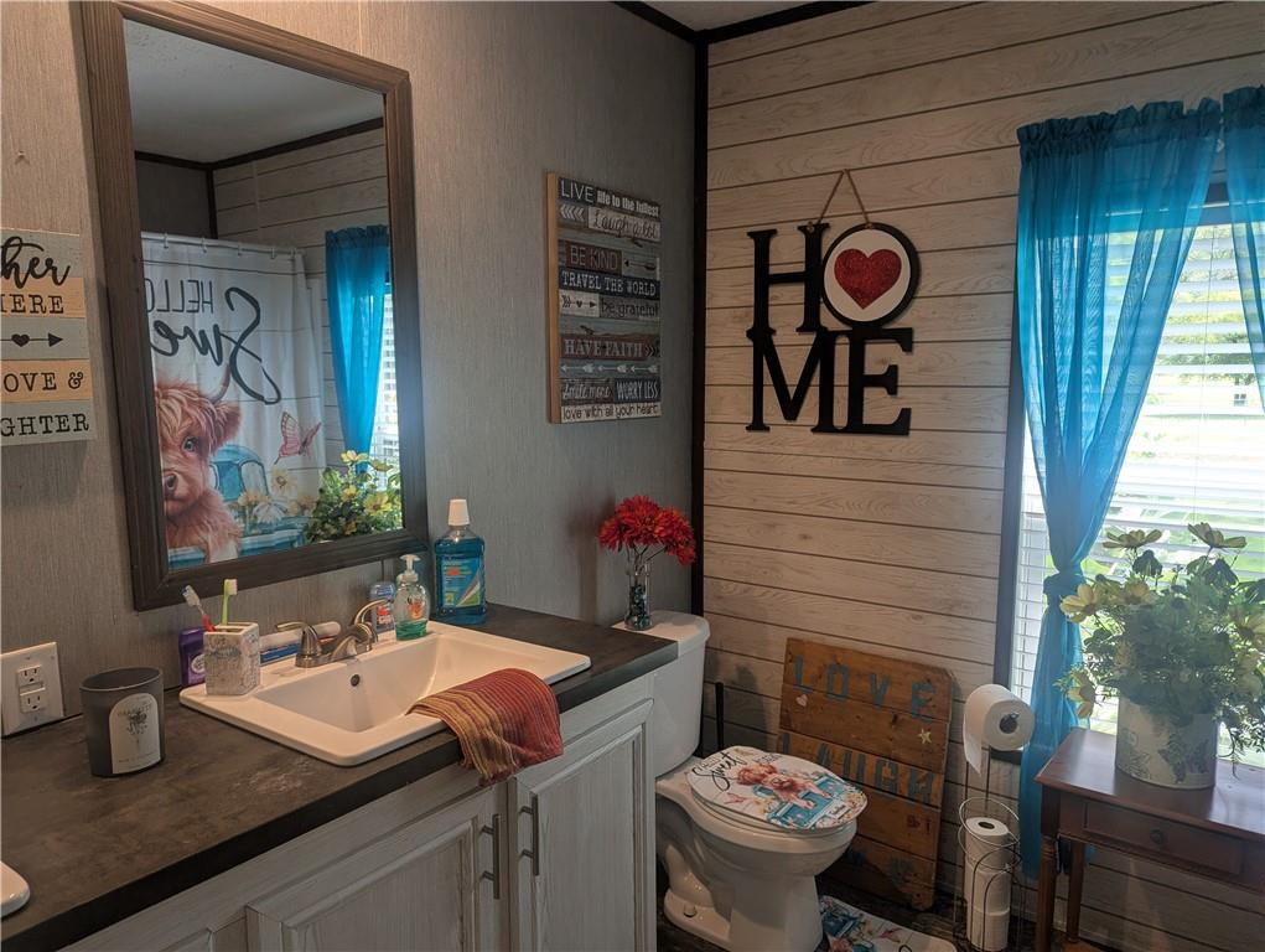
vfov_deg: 56.9
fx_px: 878
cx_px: 632
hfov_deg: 71.5
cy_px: 476
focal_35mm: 24
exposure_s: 1/120
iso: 42
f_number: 1.85
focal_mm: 6.81
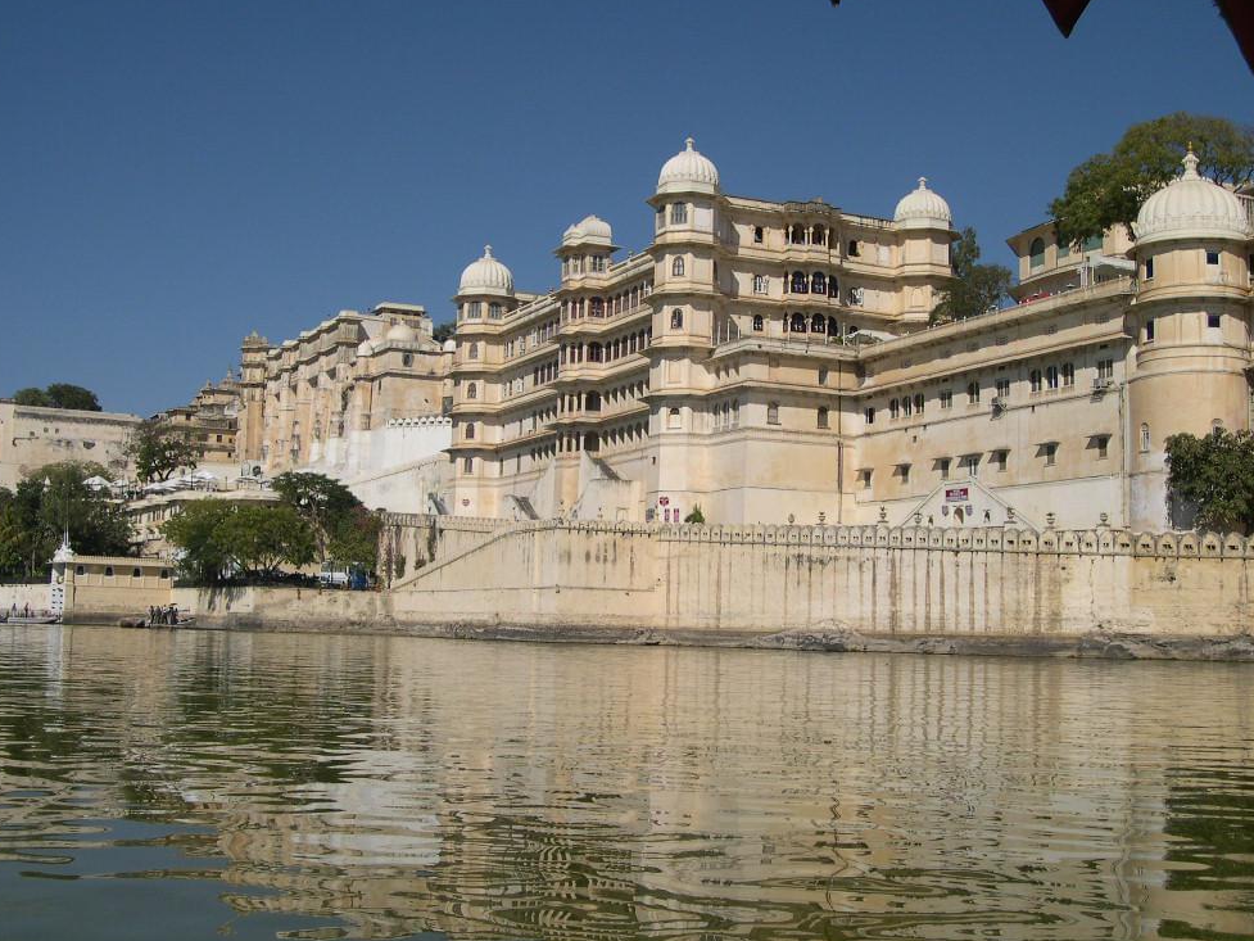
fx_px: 1594
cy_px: 460
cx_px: 617
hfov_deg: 42.9
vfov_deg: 32.9
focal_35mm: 44
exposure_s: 1/498
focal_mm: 9
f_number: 8
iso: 100
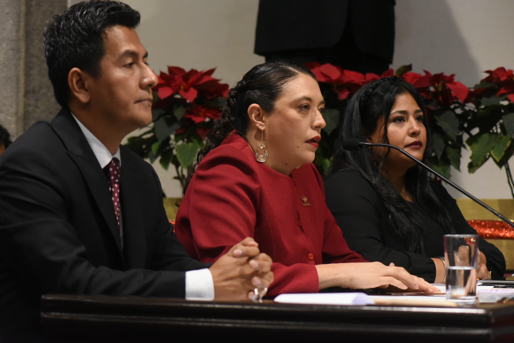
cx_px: 257
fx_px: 1599
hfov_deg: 18.3
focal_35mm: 112
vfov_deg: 12.2
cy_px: 172
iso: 8000
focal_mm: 112
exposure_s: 1/320
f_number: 5.6
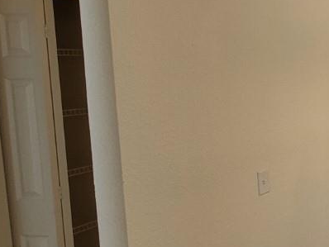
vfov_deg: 30.9
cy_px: 110
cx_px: 492
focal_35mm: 47
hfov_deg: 27.7
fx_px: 447
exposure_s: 1/60
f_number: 2.2
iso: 80
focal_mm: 1.74
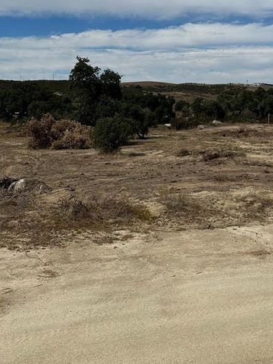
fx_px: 452
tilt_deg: -1.5
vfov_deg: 42.7
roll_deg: -1.0
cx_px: 193
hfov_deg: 33.1
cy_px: 97
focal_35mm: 43
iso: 80
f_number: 1.78
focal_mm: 6.86
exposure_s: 1/10753
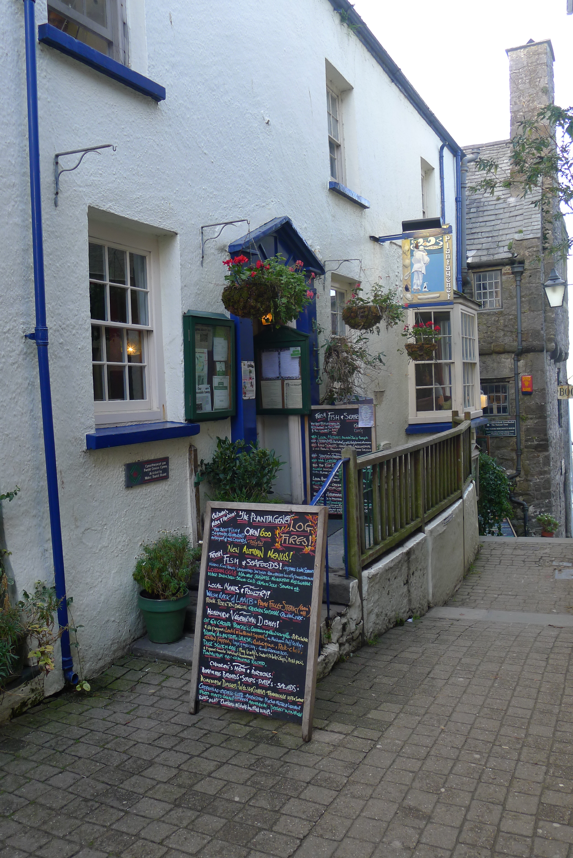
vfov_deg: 61.9
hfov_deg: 43.6
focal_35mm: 30
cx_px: 286
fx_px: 716
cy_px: 429
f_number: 2.2
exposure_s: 1/125
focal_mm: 6.4
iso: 80
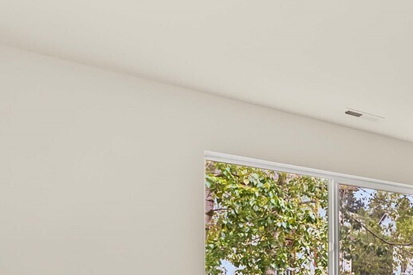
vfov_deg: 31.2
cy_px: 285
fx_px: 447
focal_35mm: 39
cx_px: 558
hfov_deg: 33.3
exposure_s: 1/5
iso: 1000
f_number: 7.1
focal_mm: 12
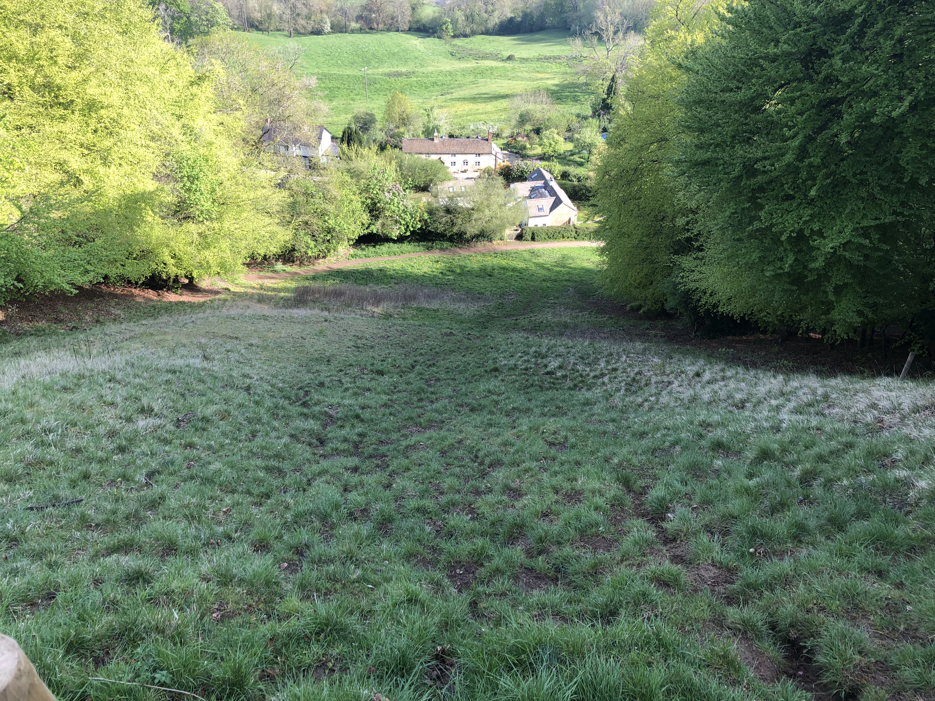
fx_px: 756
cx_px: 468
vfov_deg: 49.7
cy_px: 350
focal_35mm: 28
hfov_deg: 63.4
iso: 20
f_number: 1.8
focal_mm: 3.99
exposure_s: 1/298
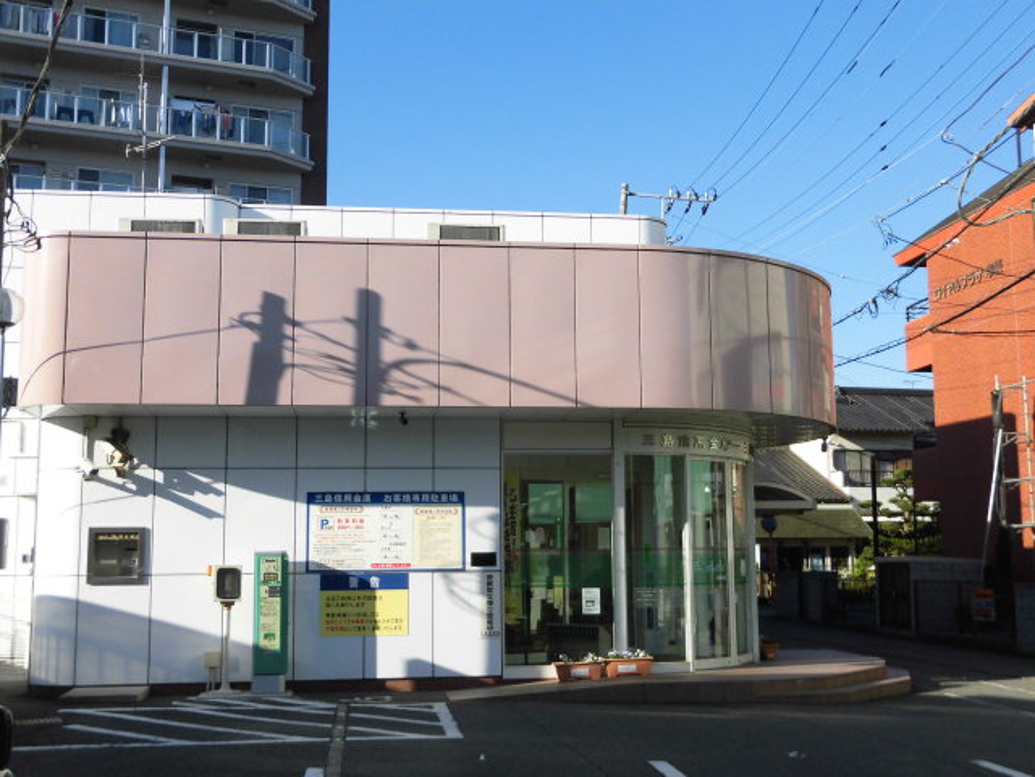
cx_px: 518
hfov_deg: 43.9
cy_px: 388
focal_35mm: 43
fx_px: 1286
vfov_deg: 33.6
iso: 100
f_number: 3.8
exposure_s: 1/800
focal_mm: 7.72
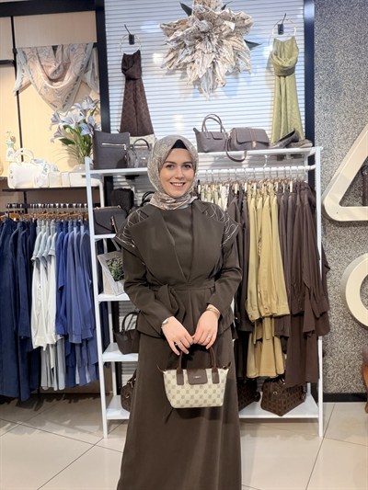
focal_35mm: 30
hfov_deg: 46.8
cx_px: 184
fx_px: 425
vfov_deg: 60.0
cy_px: 245
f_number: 1.9
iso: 64
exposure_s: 1/100
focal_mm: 2.71
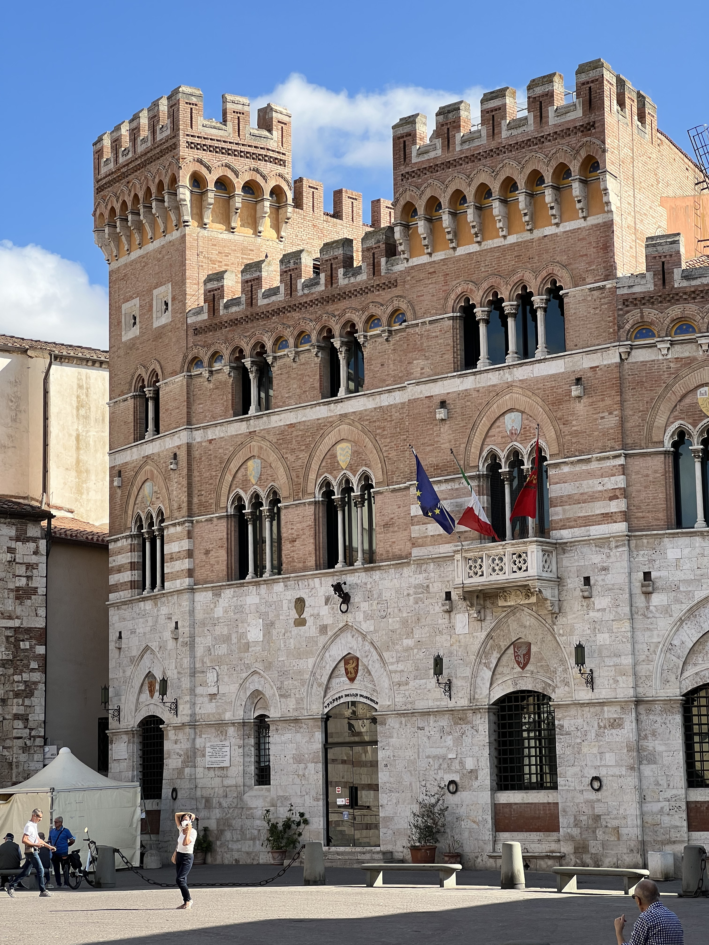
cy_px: 472
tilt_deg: +9.4
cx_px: 354
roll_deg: +1.3
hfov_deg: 19.1
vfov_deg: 25.3
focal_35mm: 77
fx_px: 2103
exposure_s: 1/521
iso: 32
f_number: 2.8
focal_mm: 9
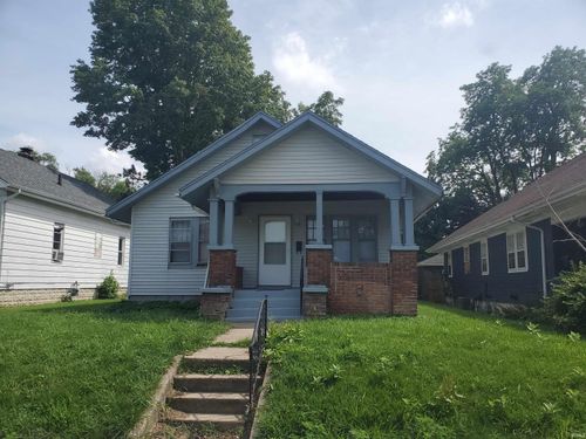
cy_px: 220
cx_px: 293
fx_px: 440
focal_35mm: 26
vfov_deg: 53.1
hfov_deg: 67.3
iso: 50
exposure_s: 1/1591
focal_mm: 4.3
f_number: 2.4
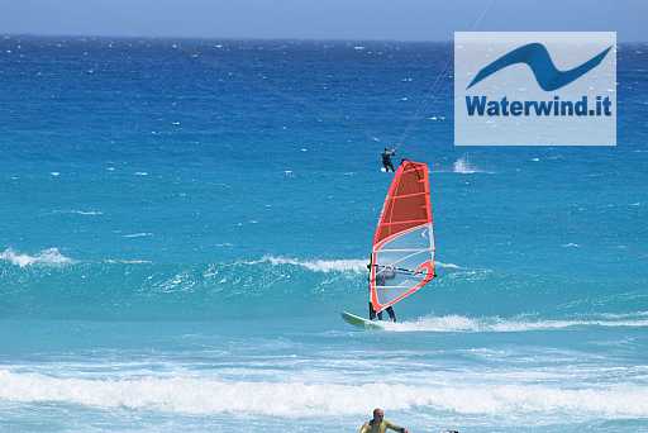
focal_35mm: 450
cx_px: 324
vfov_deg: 3.1
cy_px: 216
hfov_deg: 4.6
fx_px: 8104
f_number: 7.1
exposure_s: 1/1000
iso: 200
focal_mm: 300
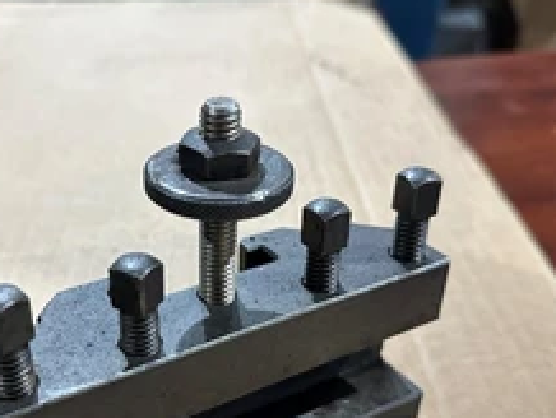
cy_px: 288
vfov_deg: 32.6
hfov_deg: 42.6
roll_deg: -1.1
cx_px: 207
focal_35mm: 44
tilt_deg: -34.3
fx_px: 708
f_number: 1.78
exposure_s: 1/60
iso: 320
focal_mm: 6.86
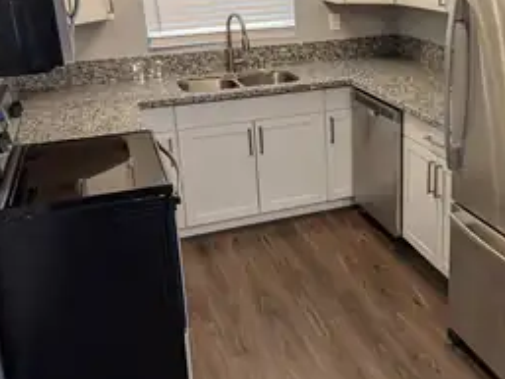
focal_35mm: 42
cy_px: 135
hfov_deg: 44.0
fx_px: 613
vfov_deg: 34.1
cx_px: 342
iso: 64
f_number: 1.73
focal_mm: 4.38
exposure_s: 1/40
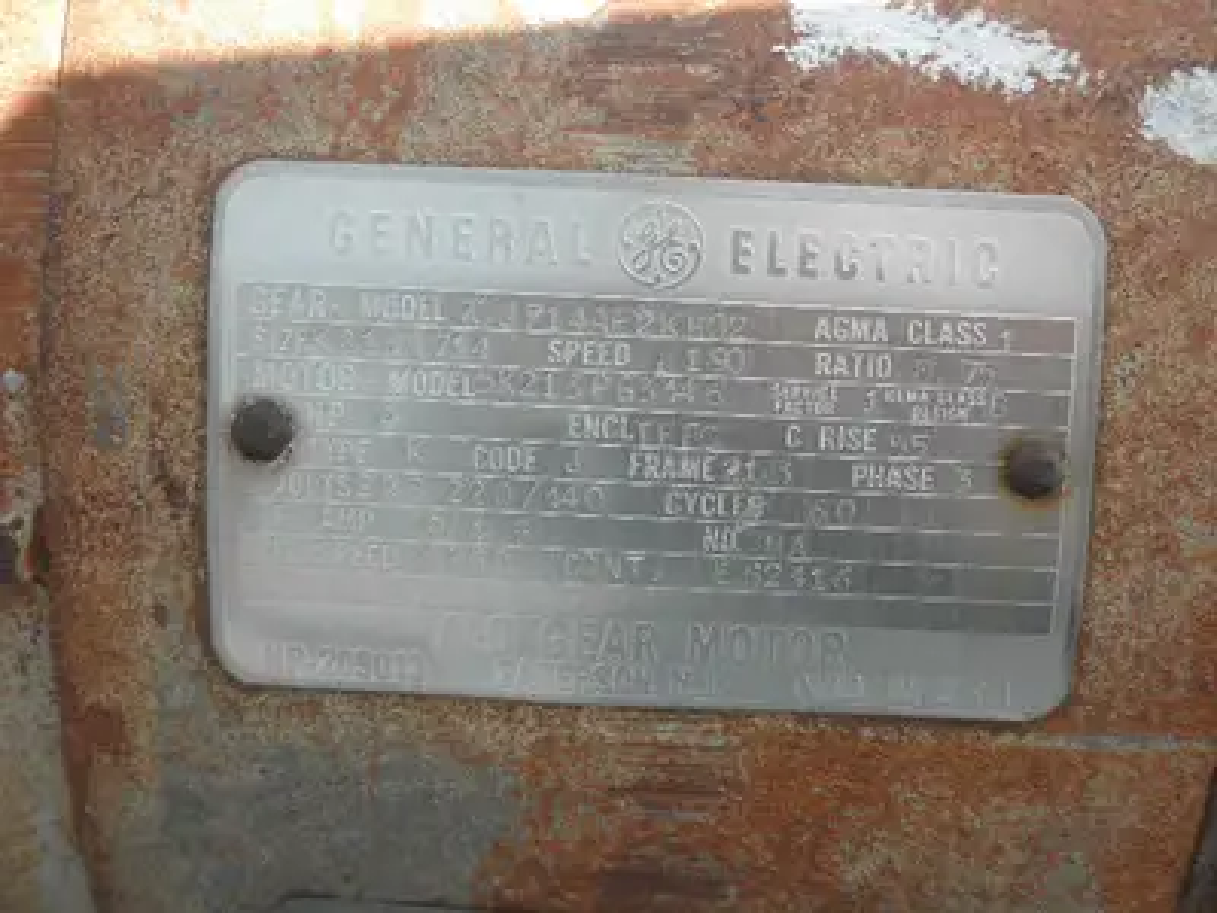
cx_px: 608
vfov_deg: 32.9
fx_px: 1547
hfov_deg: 42.9
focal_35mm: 44
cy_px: 456
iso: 64
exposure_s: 1/250
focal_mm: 7.9
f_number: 3.4
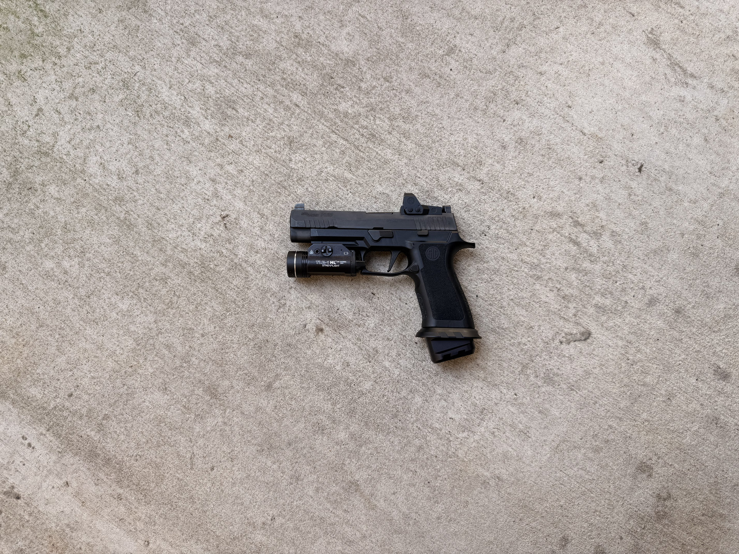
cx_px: 370
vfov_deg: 56.8
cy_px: 277
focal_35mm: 24
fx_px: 512
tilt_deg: -84.9
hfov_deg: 71.6
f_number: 1.78
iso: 80
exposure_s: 1/491
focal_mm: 6.76
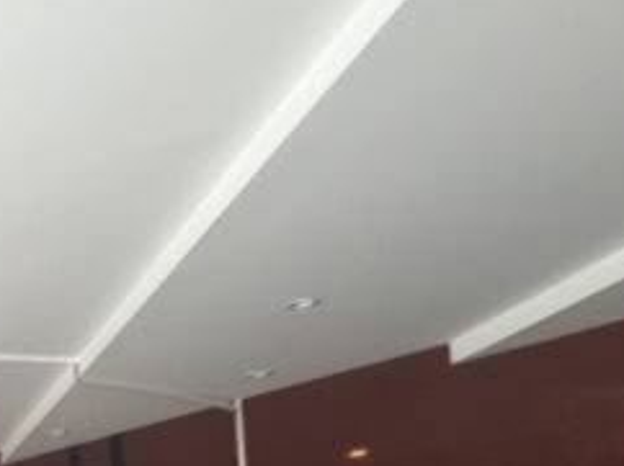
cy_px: 649
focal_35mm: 86
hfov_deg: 20.3
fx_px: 1549
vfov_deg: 16.0
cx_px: -242
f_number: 1.9
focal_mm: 3.6
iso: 160
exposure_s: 1/20
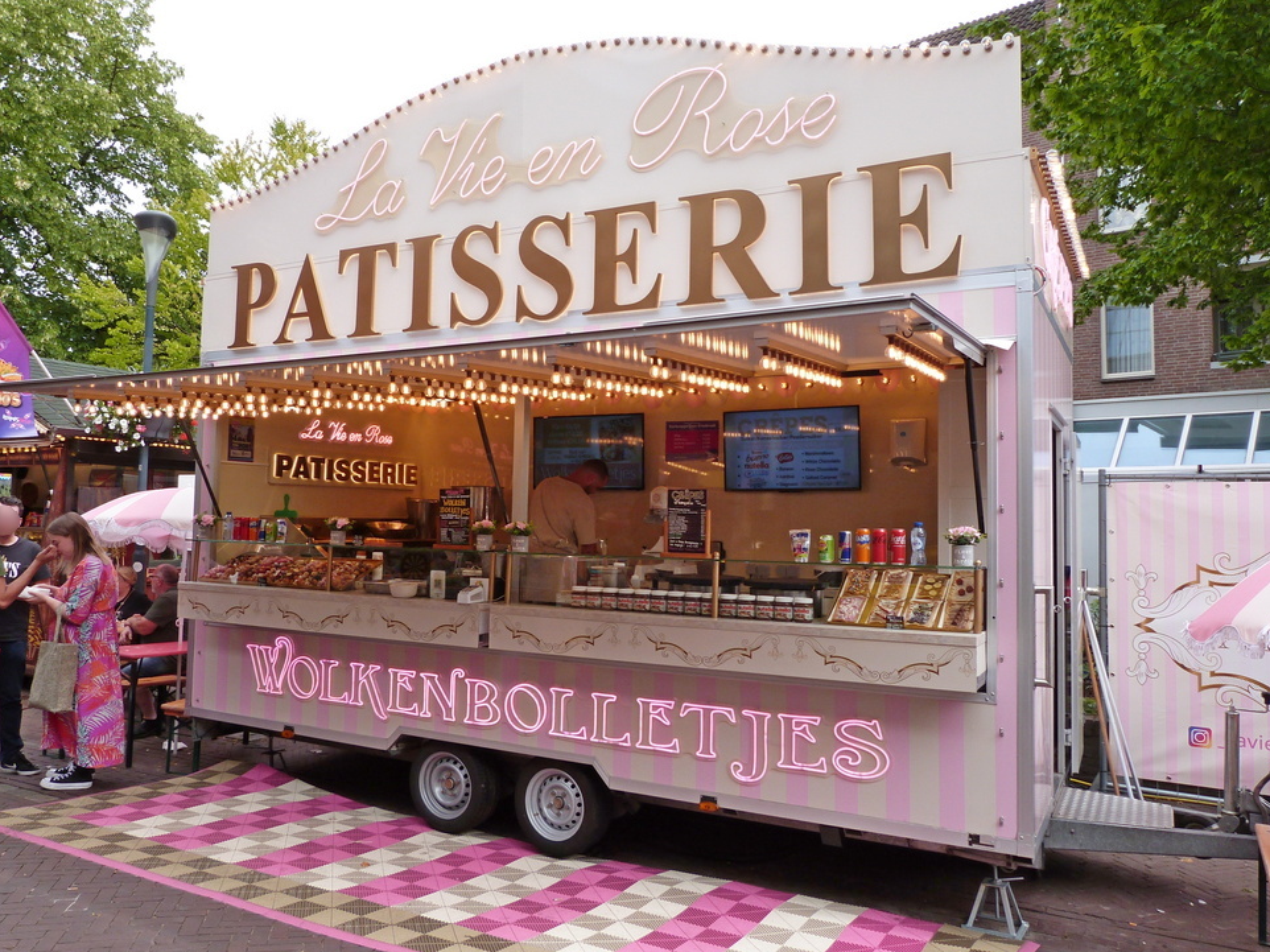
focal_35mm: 26
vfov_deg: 53.0
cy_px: 463
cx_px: 615
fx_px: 954
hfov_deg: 67.3
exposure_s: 1/200
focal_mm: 4.5
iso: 100
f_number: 5
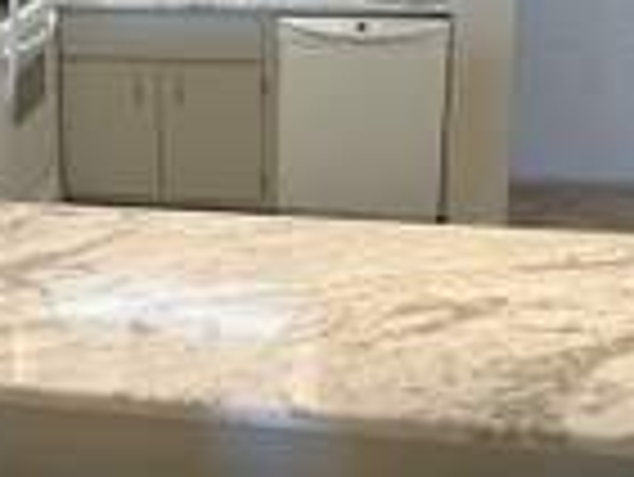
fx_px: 1063
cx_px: 112
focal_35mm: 58
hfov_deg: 32.2
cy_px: 4
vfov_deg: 24.2
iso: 125
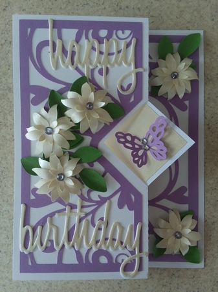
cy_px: 146
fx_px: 227
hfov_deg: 51.3
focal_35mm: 27
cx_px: 109
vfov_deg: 65.4
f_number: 1.9
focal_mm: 2.91
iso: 80
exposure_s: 1/120
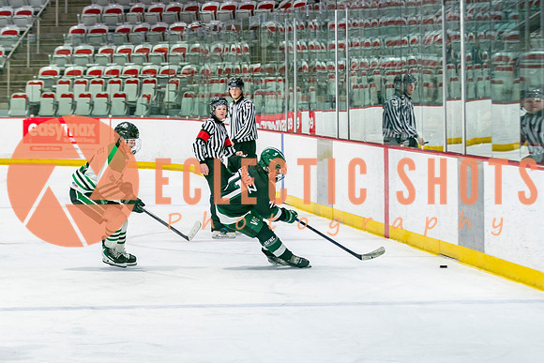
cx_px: 153
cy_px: 270
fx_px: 2606
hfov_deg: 11.9
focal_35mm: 172
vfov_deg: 8.0
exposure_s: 1/640
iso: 400
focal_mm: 95
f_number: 3.2
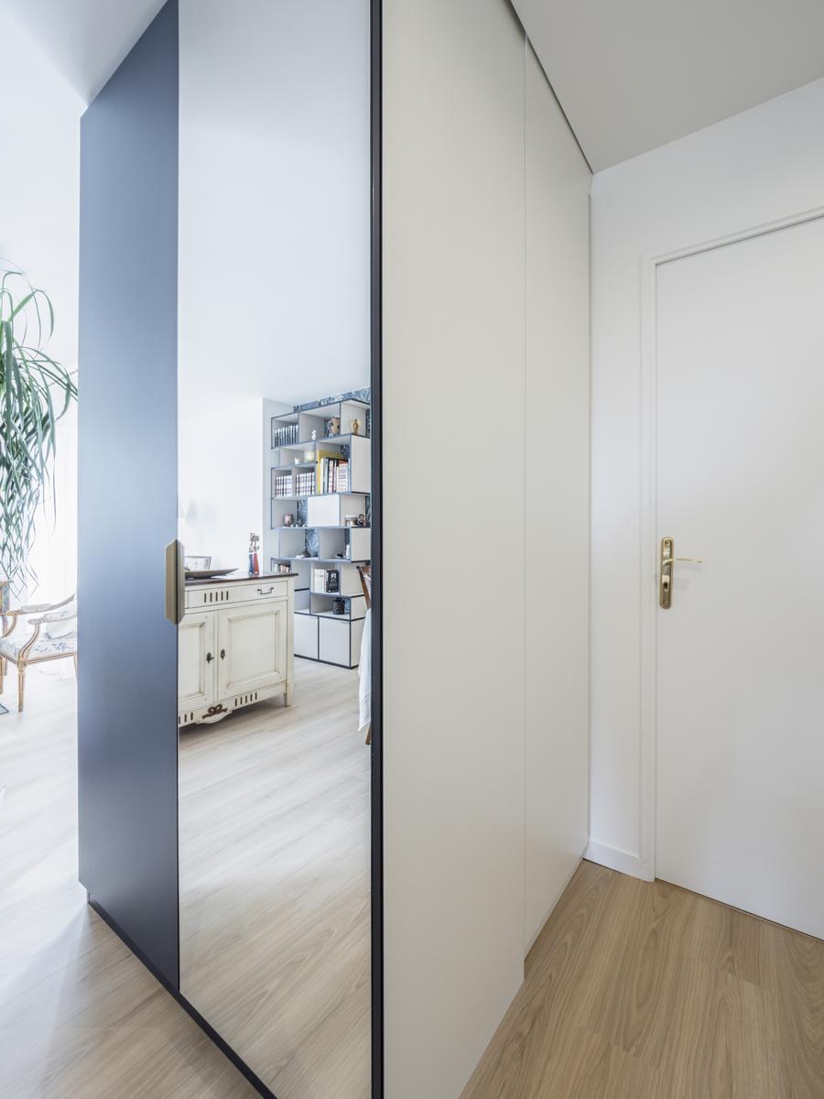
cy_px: 550
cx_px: 412
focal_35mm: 14
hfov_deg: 85.7
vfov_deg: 102.1
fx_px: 444
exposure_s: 1/15
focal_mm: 7
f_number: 11
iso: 200
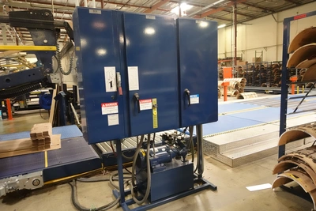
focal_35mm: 24
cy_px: 106
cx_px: 158
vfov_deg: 53.2
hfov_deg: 73.7
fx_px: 211
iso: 4000
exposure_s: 1/250
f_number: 1.8
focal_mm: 8.8
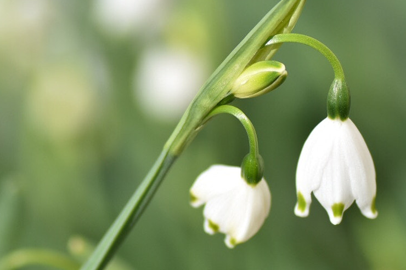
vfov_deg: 4.7
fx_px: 3292
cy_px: 163
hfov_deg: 7.1
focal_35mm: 292
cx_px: 252
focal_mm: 90
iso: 100
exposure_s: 1/2000
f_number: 3.5
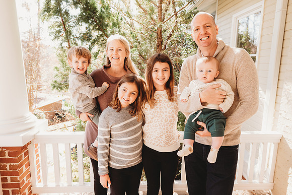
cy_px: 98
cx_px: 146
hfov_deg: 73.7
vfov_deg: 53.2
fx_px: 195
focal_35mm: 24
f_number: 4.5
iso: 400
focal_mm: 24
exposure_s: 1/200
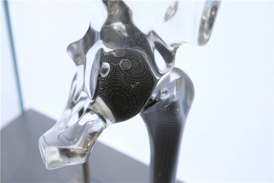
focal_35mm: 56
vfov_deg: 24.2
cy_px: 92
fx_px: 426
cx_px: 137
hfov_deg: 35.6
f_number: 4
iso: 250
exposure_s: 1/80
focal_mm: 37.4
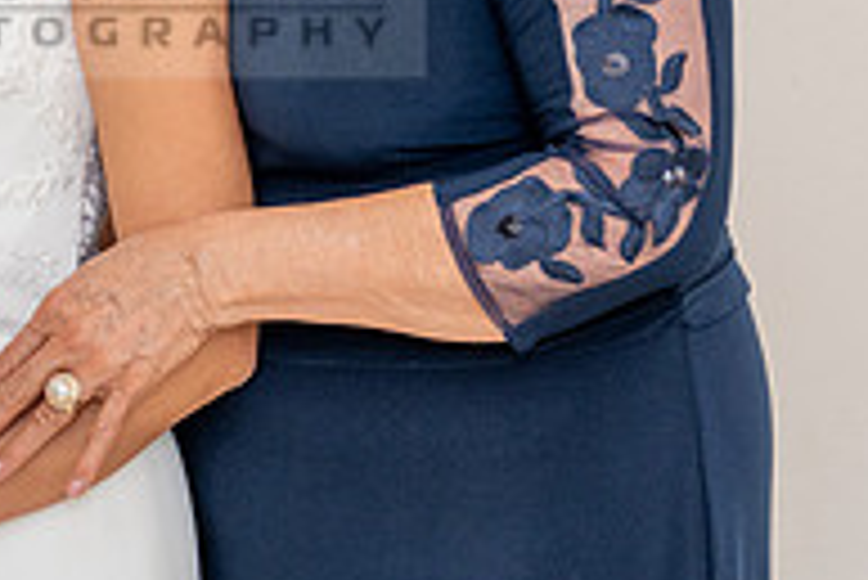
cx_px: -43
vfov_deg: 9.4
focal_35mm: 145
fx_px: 3499
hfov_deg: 13.9
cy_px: 19
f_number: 4
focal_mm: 42
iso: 800
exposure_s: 1/160
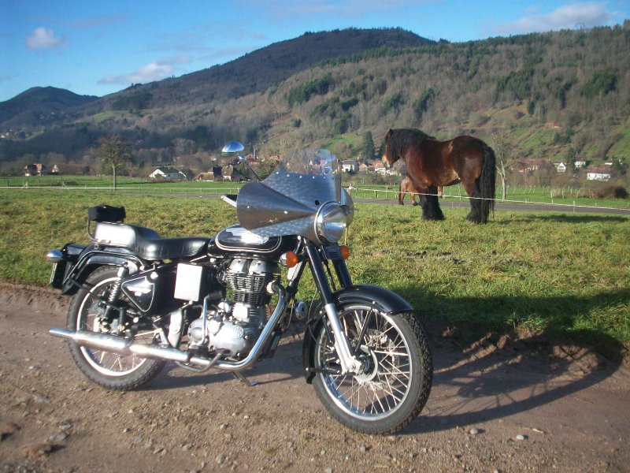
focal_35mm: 37
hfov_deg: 50.1
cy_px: 236
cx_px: 315
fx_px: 673
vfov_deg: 38.7
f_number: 5.6
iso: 80
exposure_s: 1/240
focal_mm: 6.2
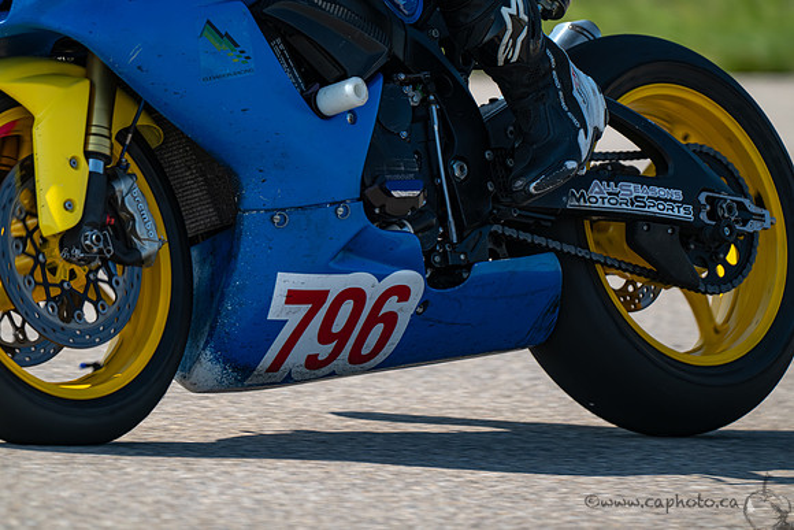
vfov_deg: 2.3
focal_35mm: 600
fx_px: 13236
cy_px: 265
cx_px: 397
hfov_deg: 3.4
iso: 320
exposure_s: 1/1250
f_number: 6.3
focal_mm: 600
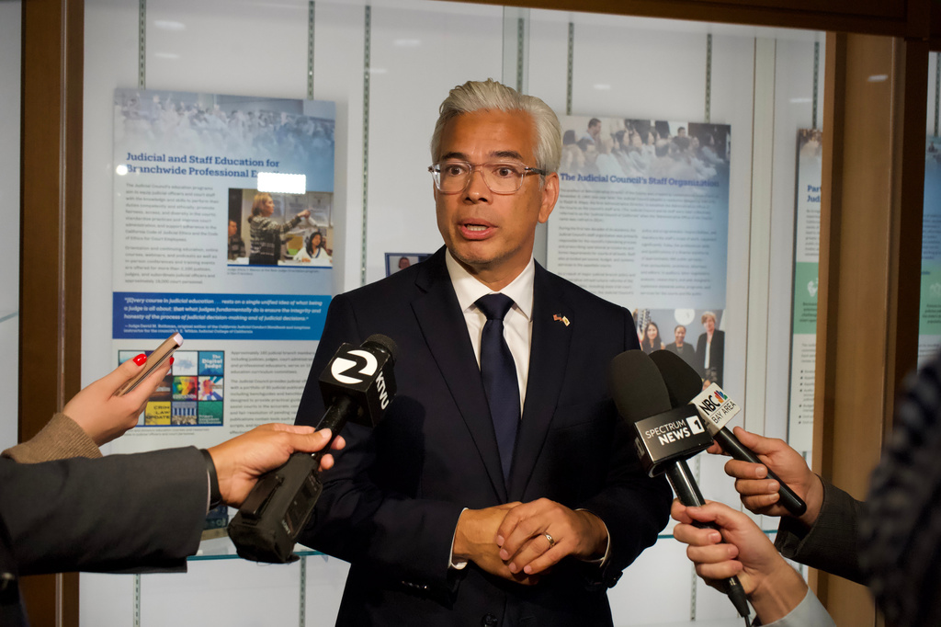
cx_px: 470
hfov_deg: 46.4
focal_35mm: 42
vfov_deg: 31.9
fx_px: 1097
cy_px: 314
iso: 10000
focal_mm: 42
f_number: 6.3
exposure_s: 1/500
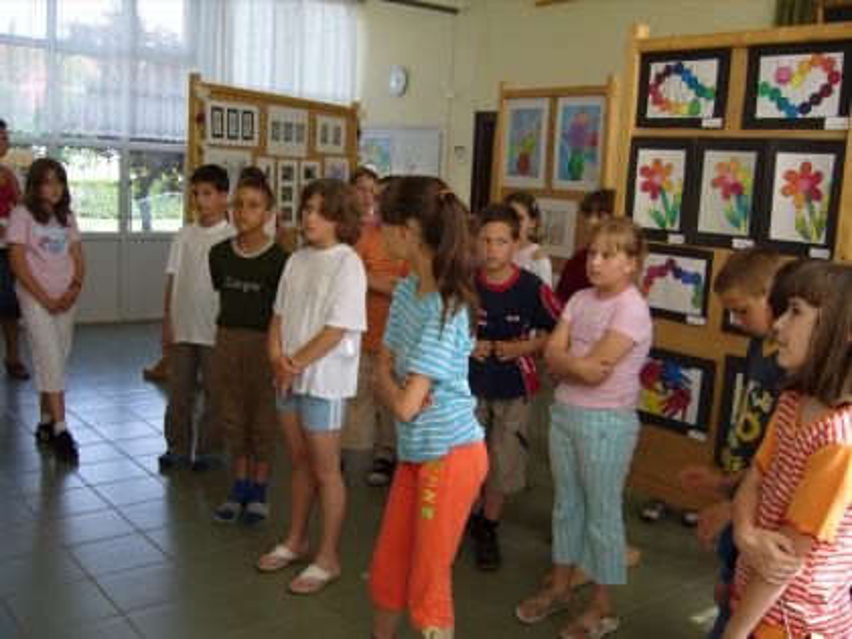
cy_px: 320
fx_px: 861
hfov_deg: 52.6
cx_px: 426
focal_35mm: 35
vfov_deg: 40.7
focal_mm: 5.8
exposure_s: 1/100
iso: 80
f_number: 2.8
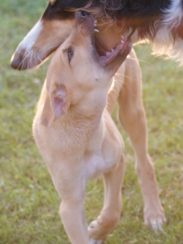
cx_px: 104
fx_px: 931
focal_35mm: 132
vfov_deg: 14.9
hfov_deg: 11.2
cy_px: 88
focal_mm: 70
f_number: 4
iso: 400
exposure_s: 1/250
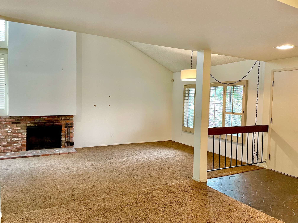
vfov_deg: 53.1
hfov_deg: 67.3
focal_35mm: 26
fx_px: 224
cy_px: 112
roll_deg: -1.1
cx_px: 149
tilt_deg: -2.7
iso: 320
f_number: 1.6
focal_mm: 4.2
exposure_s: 1/60
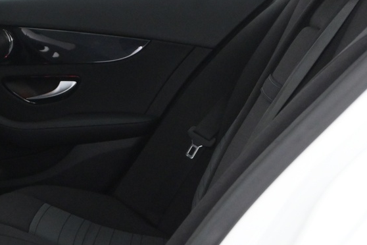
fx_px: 932
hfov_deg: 21.2
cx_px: -29
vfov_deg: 14.9
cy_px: 101
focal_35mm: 91
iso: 2500
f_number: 4
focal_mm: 21
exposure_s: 1/40
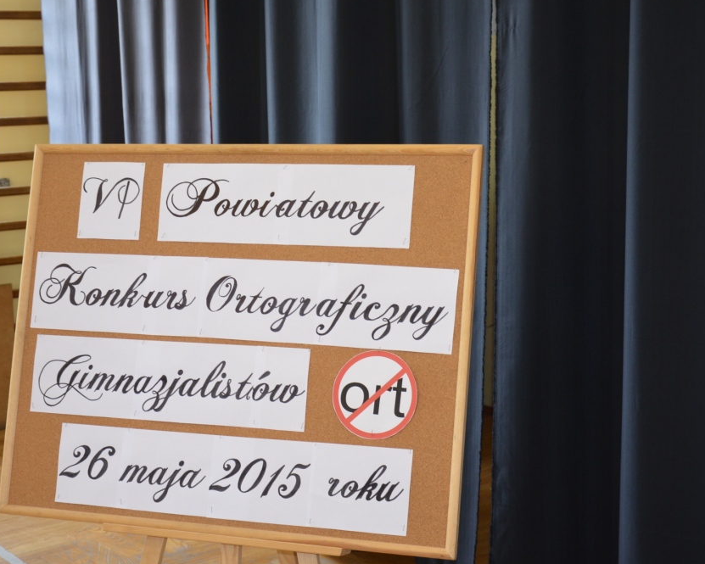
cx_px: 358
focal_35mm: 61
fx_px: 1264
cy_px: 282
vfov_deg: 25.2
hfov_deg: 31.2
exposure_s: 1/60
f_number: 4.5
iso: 640
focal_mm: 35
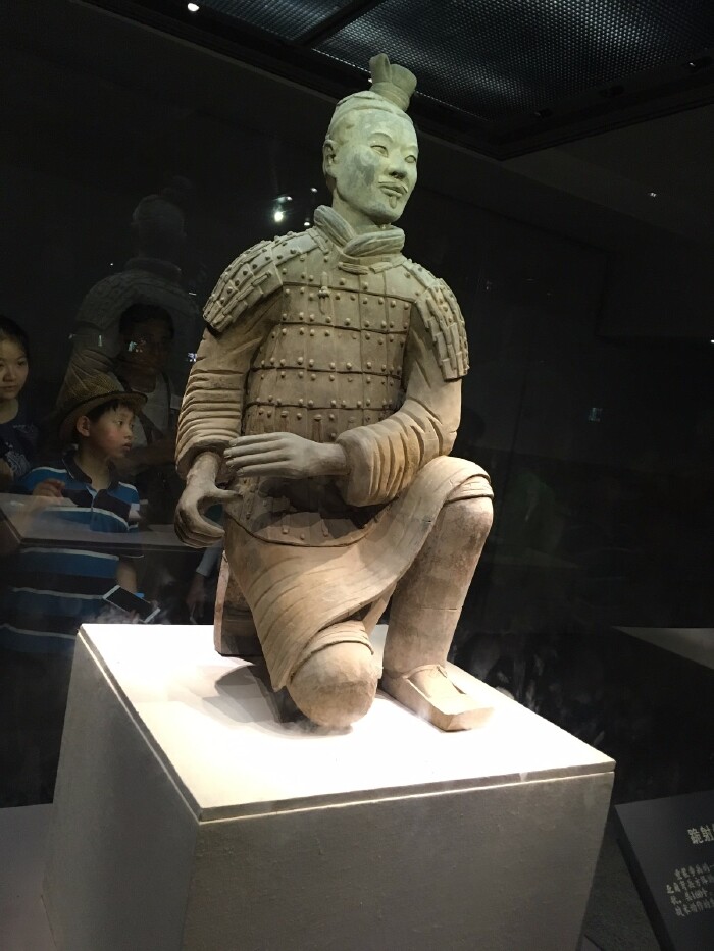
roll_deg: -10.0
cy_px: 476
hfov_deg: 48.2
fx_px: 797
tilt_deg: -6.0
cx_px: 357
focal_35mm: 29
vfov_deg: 61.7
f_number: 2.2
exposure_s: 1/33
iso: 200
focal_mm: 4.15
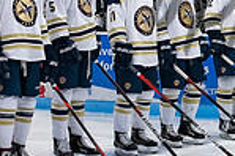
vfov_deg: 6.6
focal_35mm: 207
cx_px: 223
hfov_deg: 9.9
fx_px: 1350
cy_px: 12
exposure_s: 1/250
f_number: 4.5
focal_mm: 32
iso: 1600
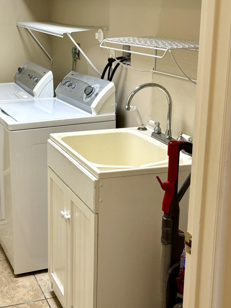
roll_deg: -0.1
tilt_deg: -12.9
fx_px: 471
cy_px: 101
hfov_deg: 26.9
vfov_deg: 35.8
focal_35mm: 53
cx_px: 39
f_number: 1.6
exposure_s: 1/60
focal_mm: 5.96
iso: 100
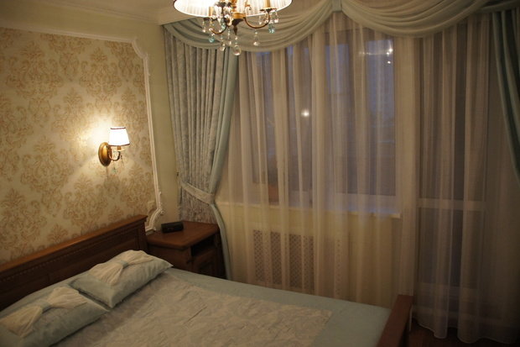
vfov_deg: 47.9
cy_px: 174
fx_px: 390
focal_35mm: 27
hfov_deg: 67.4
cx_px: 260
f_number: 3.5
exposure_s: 1/250
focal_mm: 18
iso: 1250
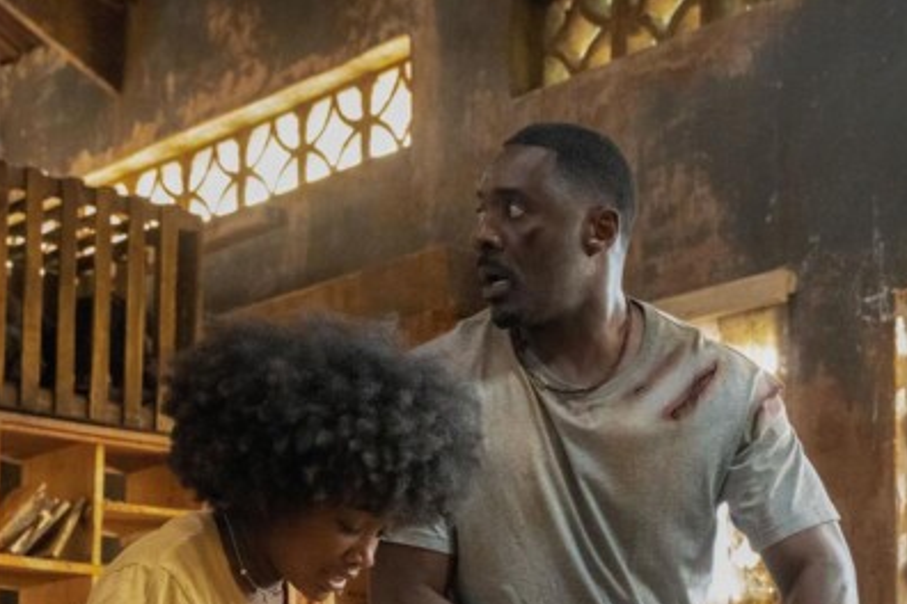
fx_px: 2243
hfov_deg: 22.8
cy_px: 742
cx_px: 600
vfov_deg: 14.8
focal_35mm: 89
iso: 3200
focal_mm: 34.4
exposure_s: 1/125
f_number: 4.5
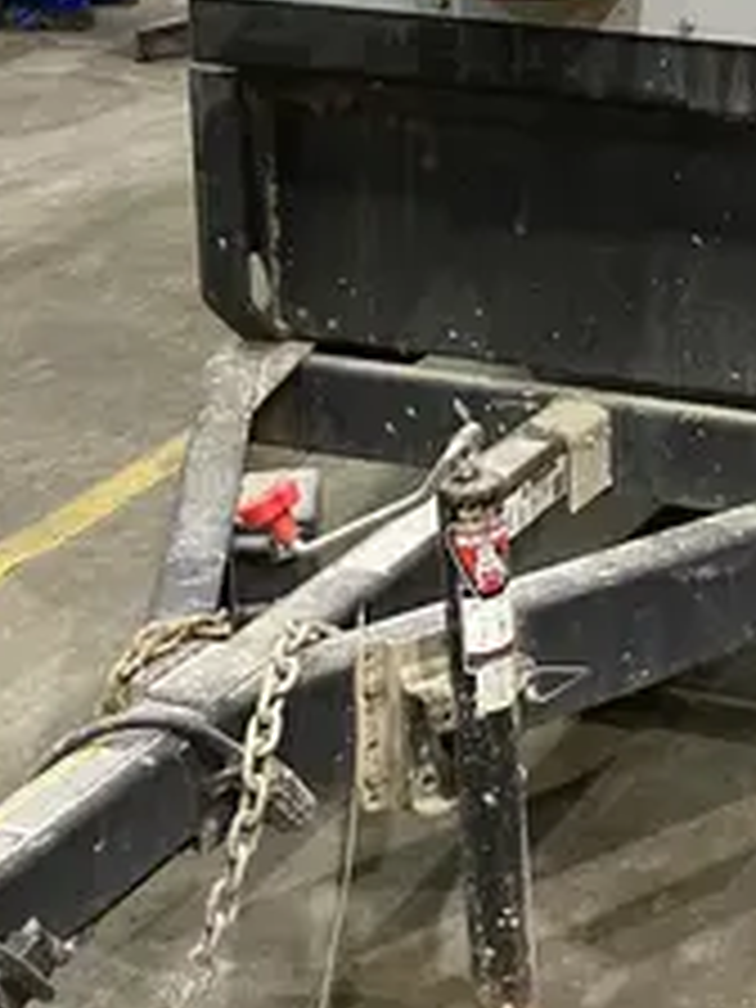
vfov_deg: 22.6
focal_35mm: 85
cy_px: 146
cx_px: 882
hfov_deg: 16.7
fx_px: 2475
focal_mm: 4.25
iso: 500
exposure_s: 1/40
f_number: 1.8
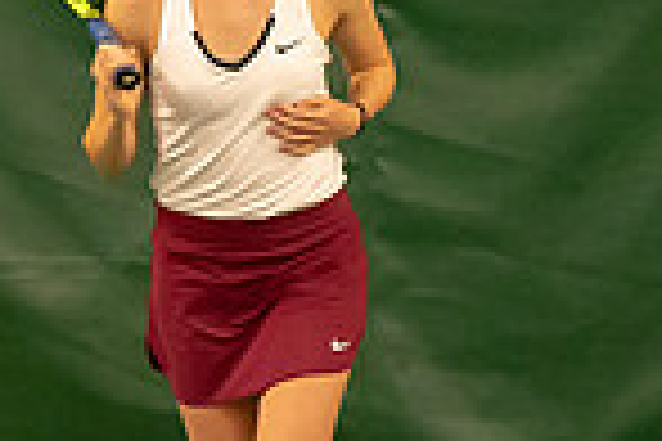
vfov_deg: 1.2
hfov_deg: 1.8
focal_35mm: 1147
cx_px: 376
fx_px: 21090
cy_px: 193
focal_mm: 200
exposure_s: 1/250
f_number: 4.5
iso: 10000
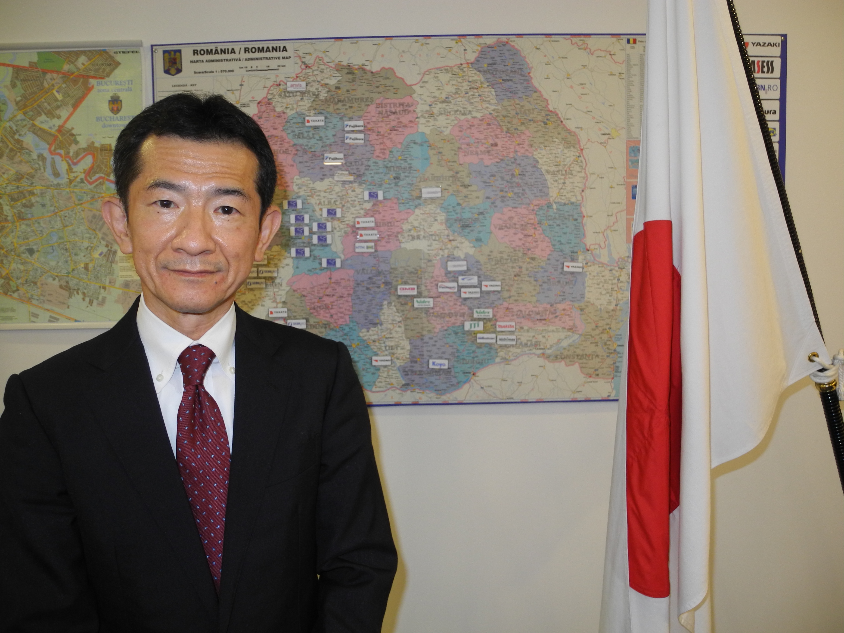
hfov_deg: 63.4
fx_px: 683
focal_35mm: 28
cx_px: 422
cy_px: 316
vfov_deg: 49.7
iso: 200
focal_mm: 6
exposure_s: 1/30
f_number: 2.8
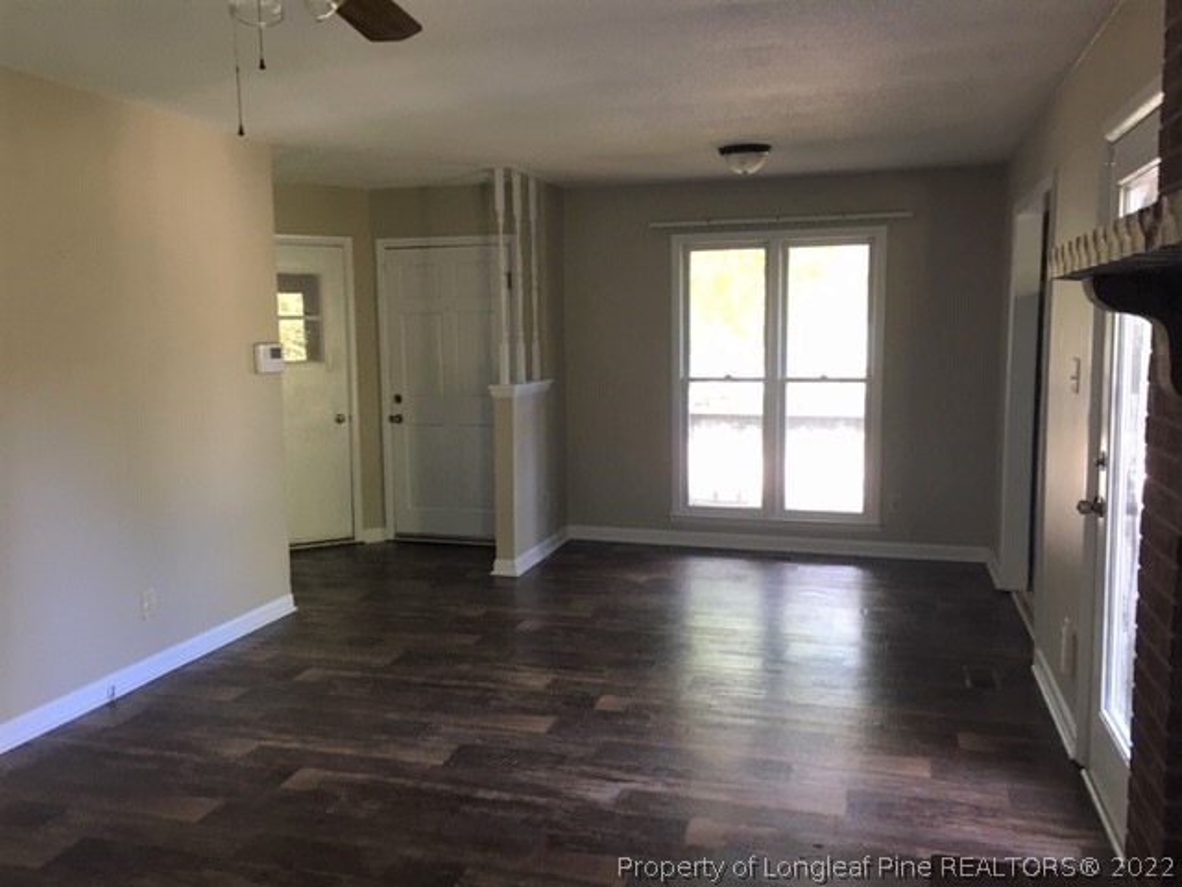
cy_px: 444
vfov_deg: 48.2
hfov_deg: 61.7
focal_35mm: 29
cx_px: 591
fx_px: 990
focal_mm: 4.15
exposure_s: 1/30
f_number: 2.2
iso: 80
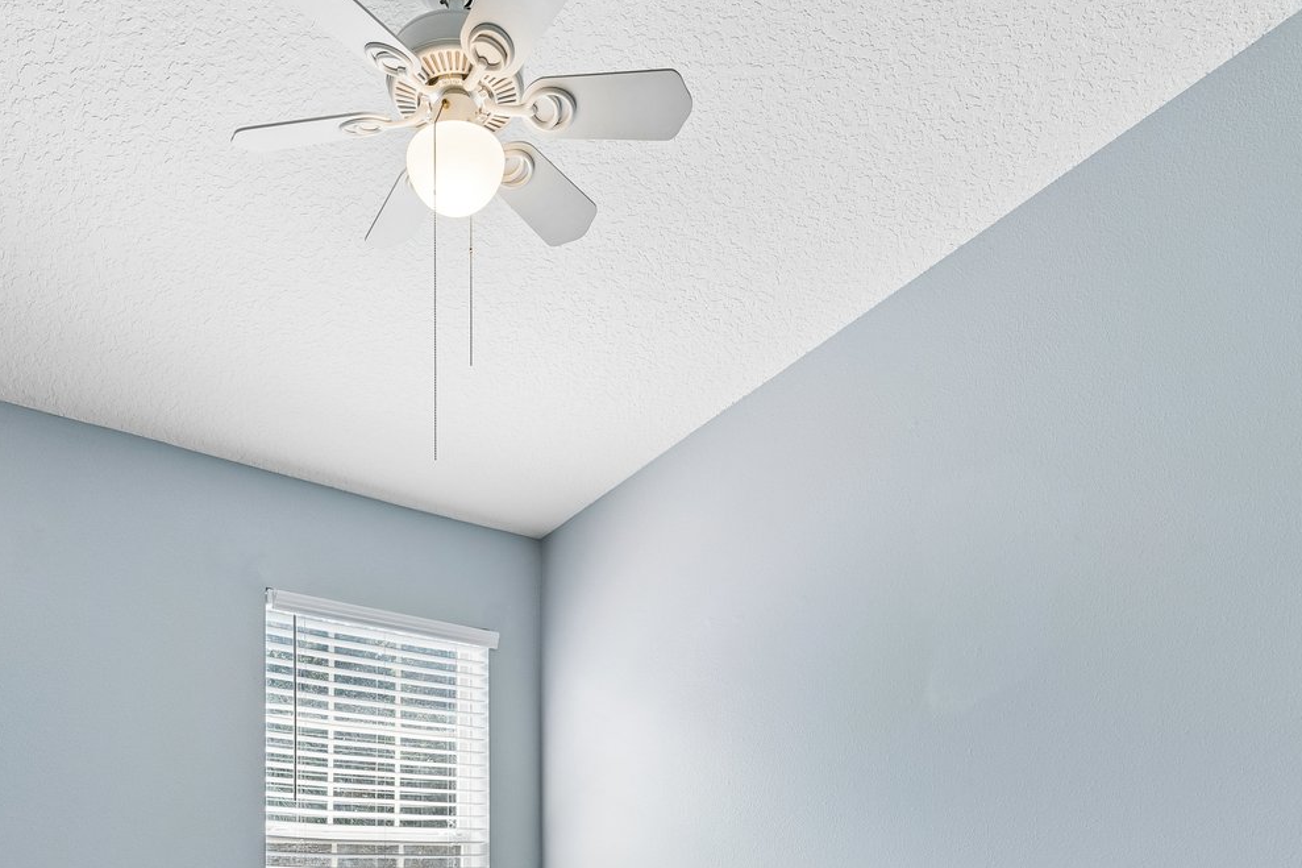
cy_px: 873
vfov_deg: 39.5
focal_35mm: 29
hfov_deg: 63.0
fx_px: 1049
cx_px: 511
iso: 800
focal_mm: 14
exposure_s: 1/80
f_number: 8
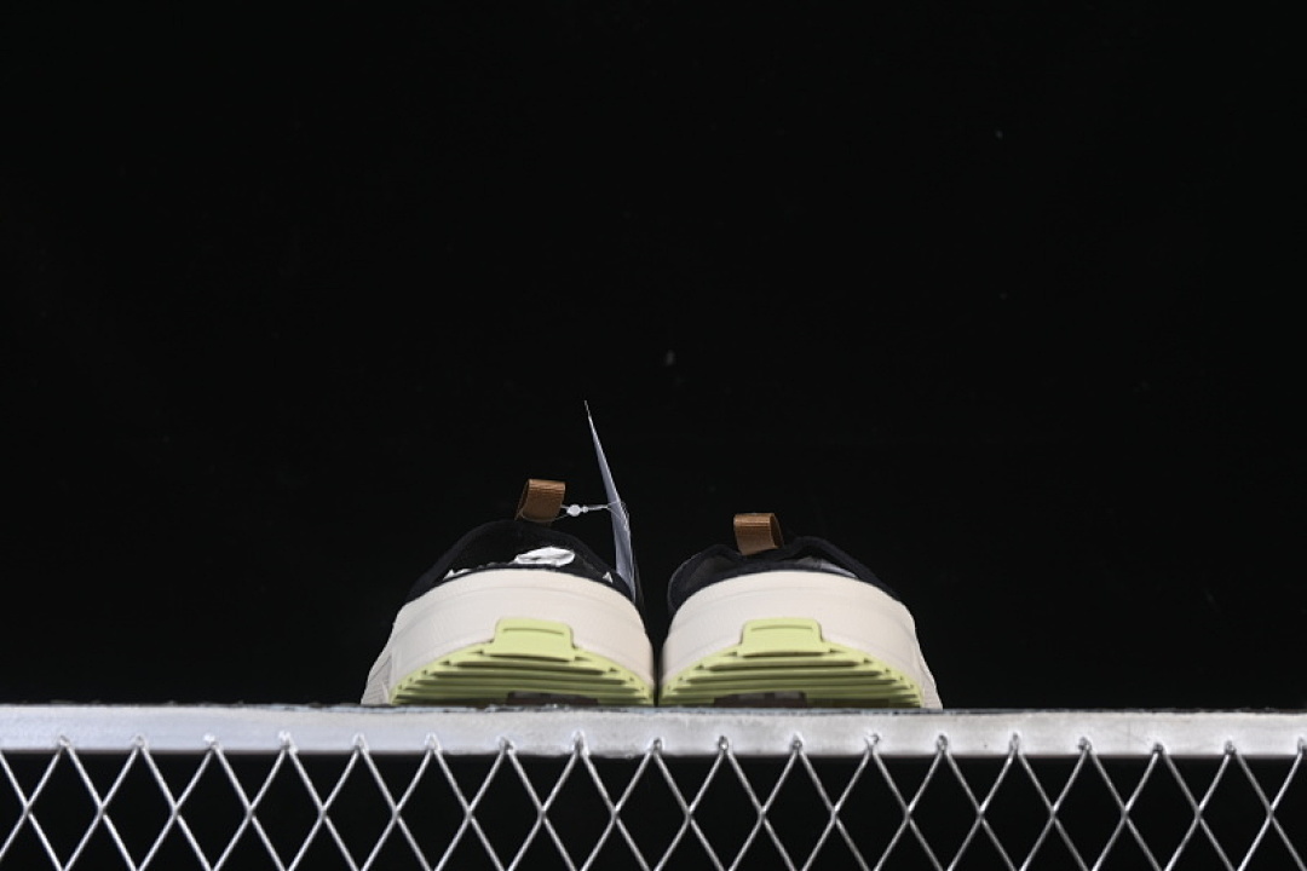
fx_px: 2723
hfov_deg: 27.0
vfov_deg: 18.2
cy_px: 436
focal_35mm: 75
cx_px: 654
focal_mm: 50
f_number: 7.1
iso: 160
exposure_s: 1/60
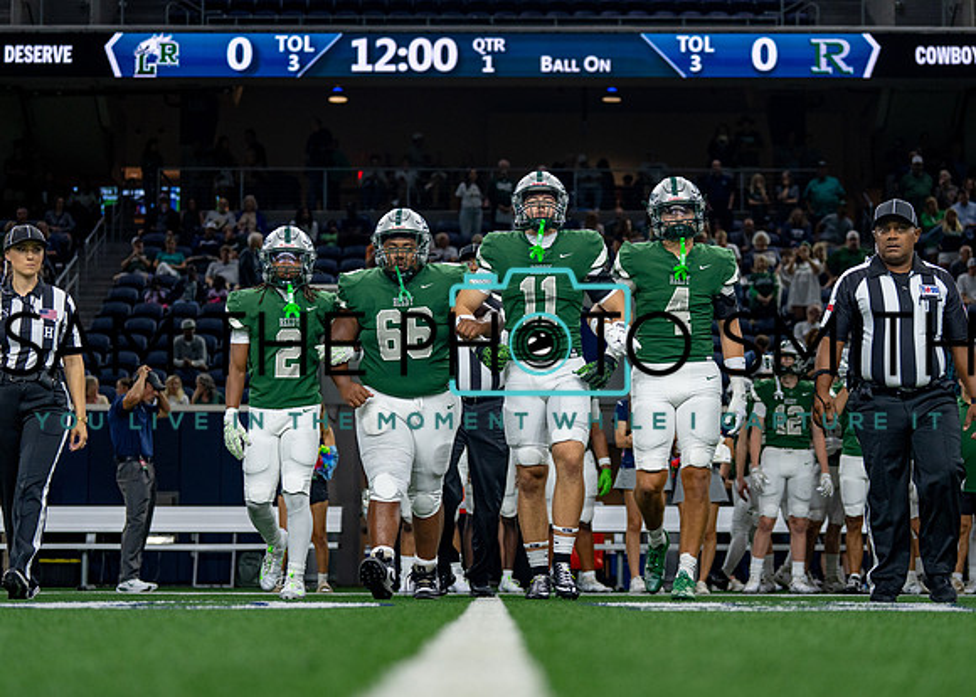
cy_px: 317
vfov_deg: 17.7
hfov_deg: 24.7
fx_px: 2233
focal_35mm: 81
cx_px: 488
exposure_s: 1/500
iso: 1000
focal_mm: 70
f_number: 2.8
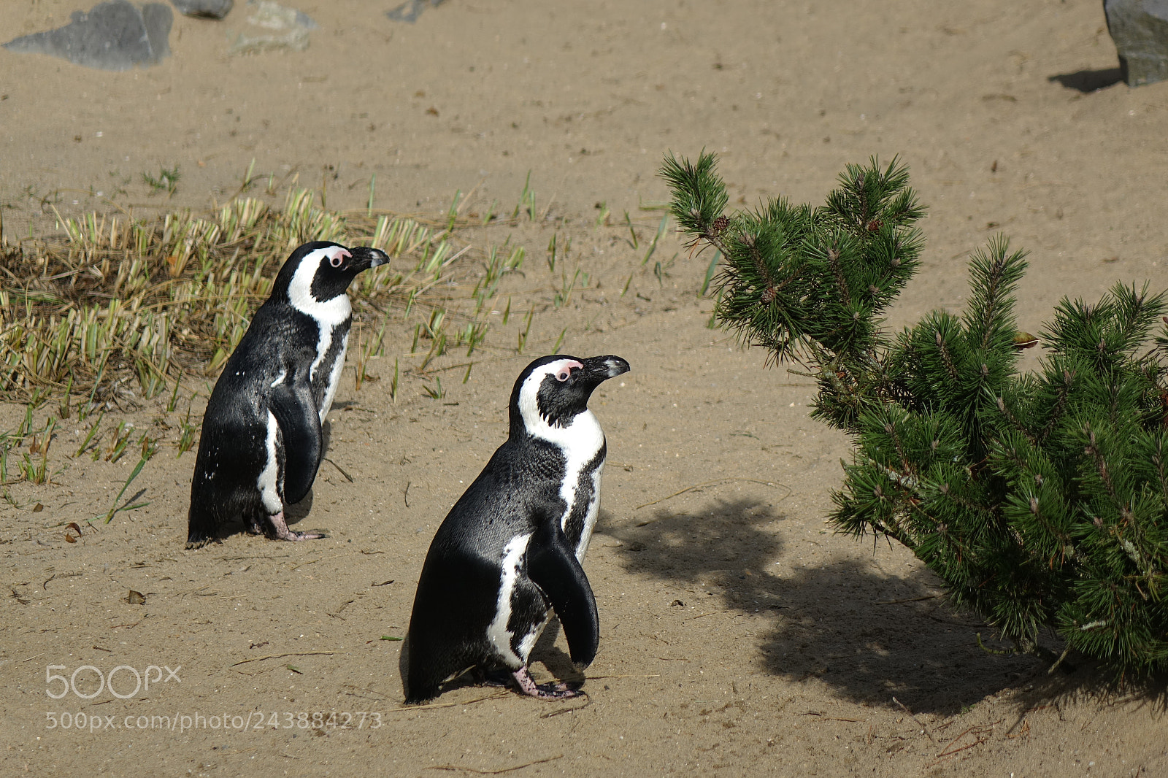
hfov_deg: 10.3
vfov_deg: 6.9
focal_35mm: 200
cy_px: 389
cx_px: 584
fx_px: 6487
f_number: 2.8
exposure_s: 1/1600
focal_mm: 73.3
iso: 80
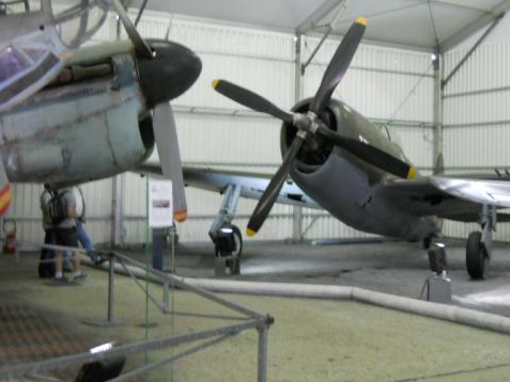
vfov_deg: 26.6
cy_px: 181
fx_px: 811
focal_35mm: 55
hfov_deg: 34.7
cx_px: 333
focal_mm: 6.72
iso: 400
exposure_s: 1/10
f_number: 3.1
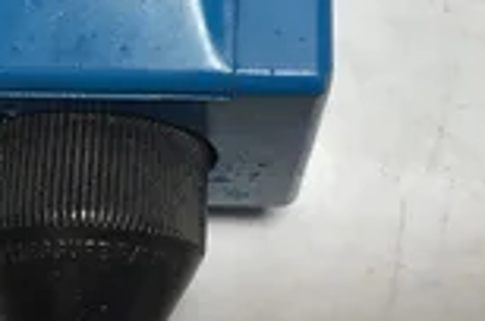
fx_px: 1129
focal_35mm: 84
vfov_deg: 15.1
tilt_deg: -58.4
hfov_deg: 24.2
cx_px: 198
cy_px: -145
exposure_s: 1/120
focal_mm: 3.3
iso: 40
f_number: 2.4
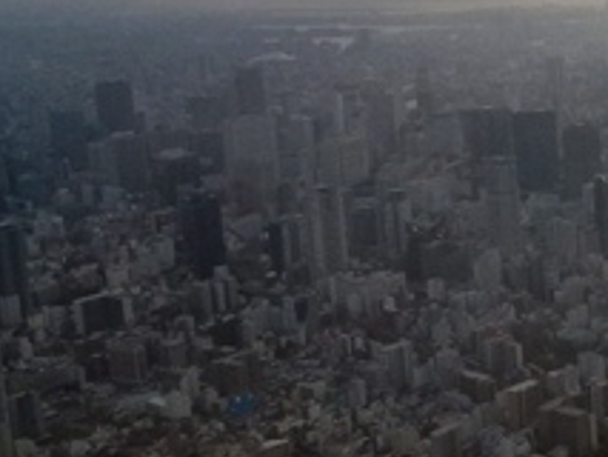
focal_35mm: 72
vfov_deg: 20.4
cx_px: 882
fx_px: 1265
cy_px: 146
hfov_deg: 22.7
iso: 160
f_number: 5
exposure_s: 1/500
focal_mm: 4.3
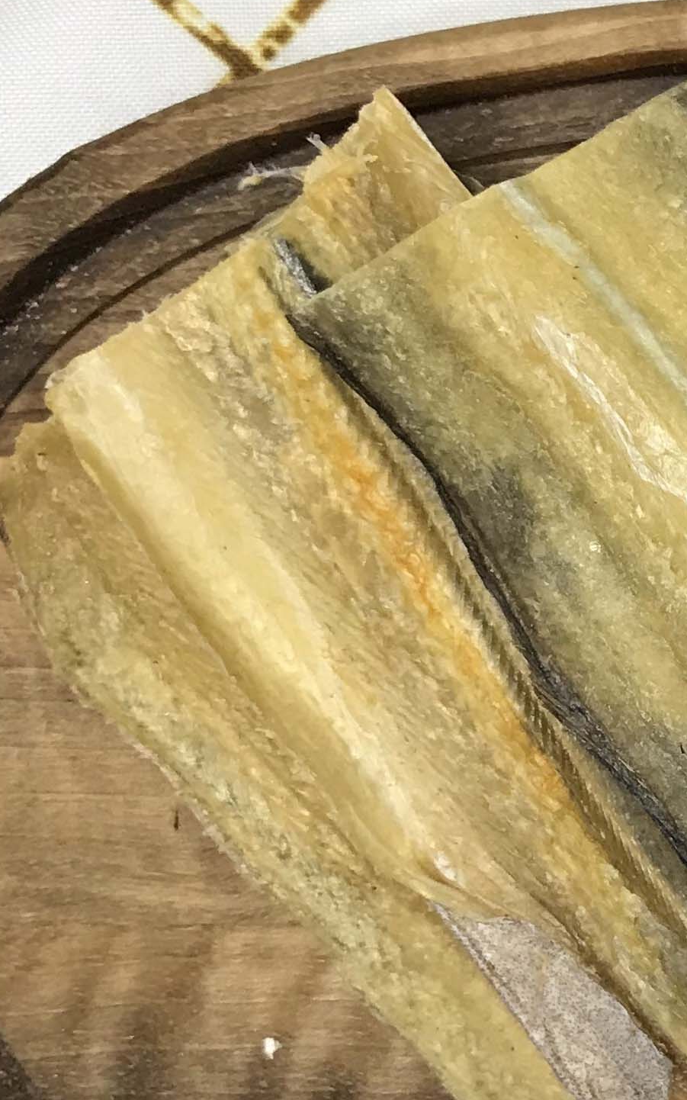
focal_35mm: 83
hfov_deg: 14.1
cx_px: 1202
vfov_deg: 24.8
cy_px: 729
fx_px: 2487
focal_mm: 3.99
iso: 20
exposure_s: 1/33
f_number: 1.8
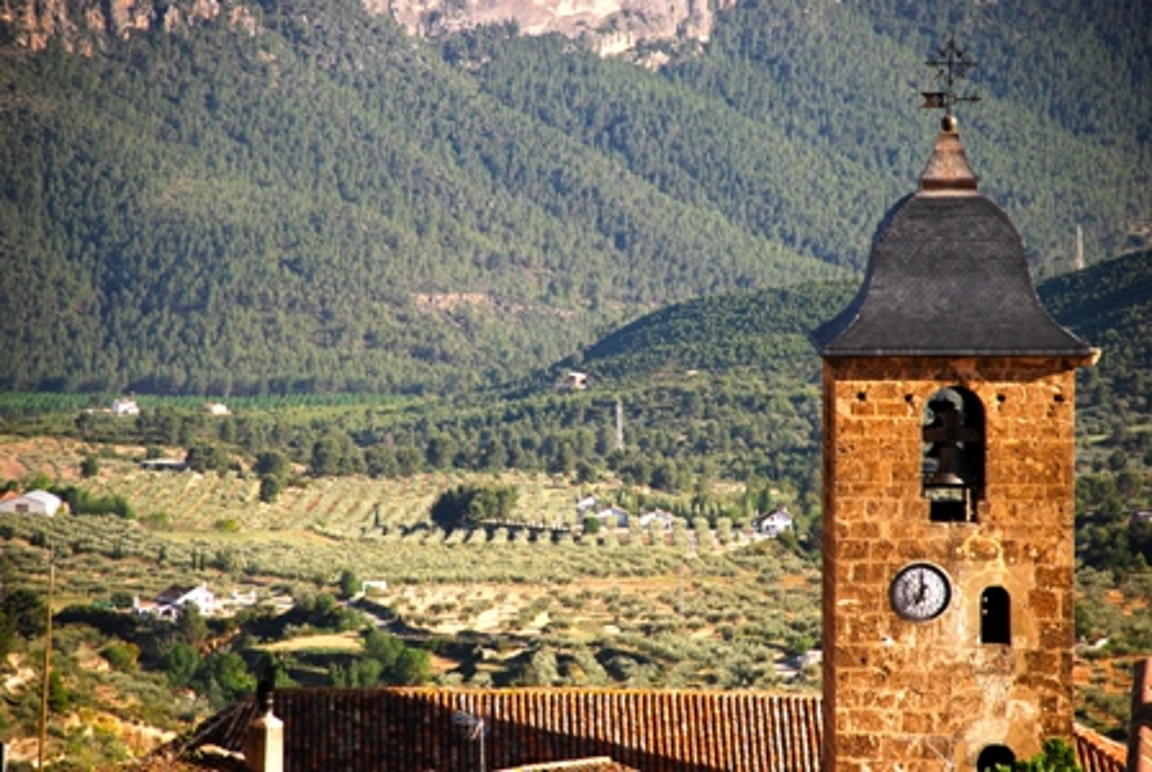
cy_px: 386
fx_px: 6488
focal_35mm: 202
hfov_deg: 10.1
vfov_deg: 6.8
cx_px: 576
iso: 200
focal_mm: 135
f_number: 5.6
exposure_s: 1/400
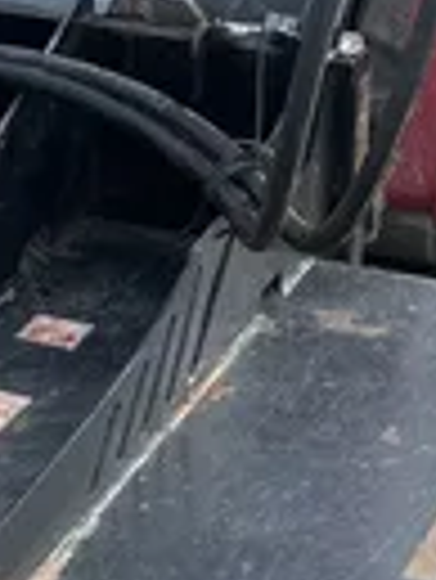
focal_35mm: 148
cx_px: -530
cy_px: 987
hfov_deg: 9.2
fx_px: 2481
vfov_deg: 12.4
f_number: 1.5
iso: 50
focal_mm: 5.7
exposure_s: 1/840
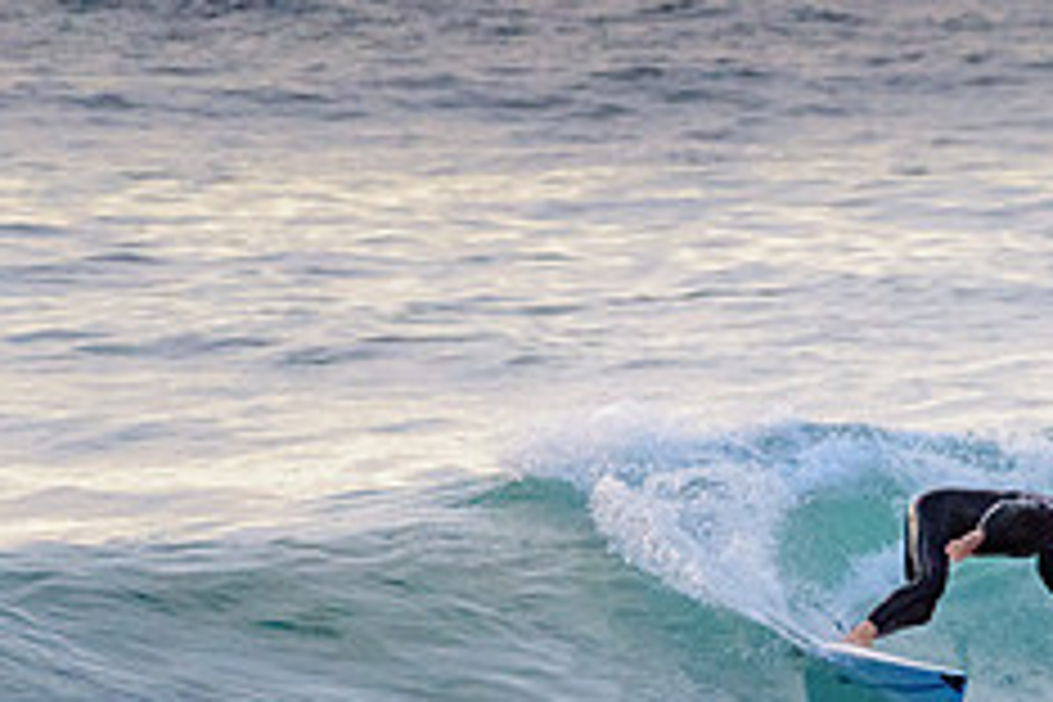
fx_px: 44515
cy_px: 602
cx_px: 983
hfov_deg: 1.4
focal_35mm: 1522
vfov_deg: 0.9
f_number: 5.6
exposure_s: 1/2000
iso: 1250
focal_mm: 500
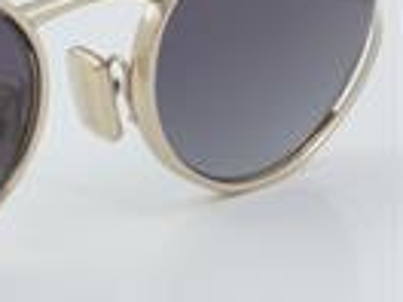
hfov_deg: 8.9
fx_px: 2538
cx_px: -205
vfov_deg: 6.8
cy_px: 98
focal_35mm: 218
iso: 100
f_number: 32
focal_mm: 50
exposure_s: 1/3
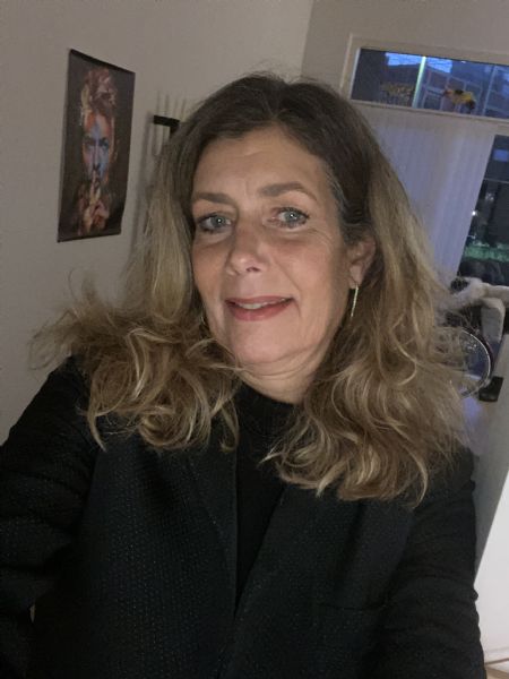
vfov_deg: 60.0
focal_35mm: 30
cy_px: 340
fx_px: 588
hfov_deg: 46.8
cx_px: 254
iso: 500
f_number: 2.2
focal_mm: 2.71
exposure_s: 1/16
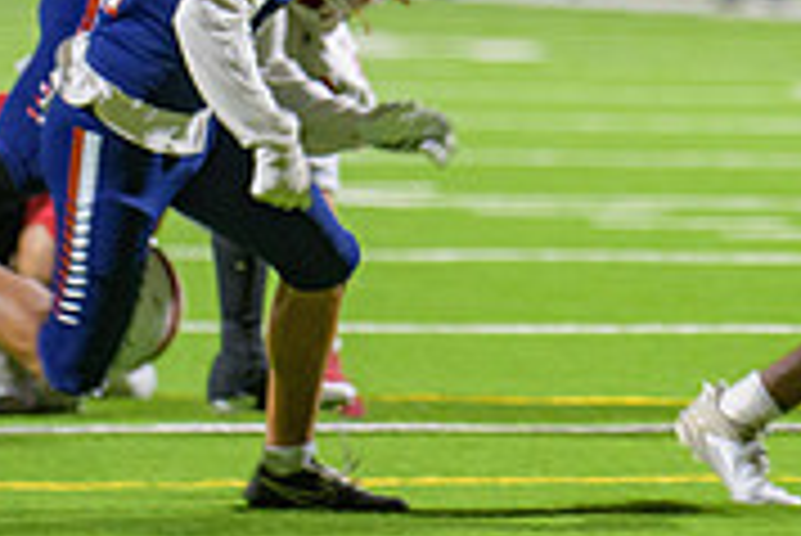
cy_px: -92
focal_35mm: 634
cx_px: 958
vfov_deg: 2.2
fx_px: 14118
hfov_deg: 3.2
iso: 2000
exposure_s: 1/250
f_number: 2.8
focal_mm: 195
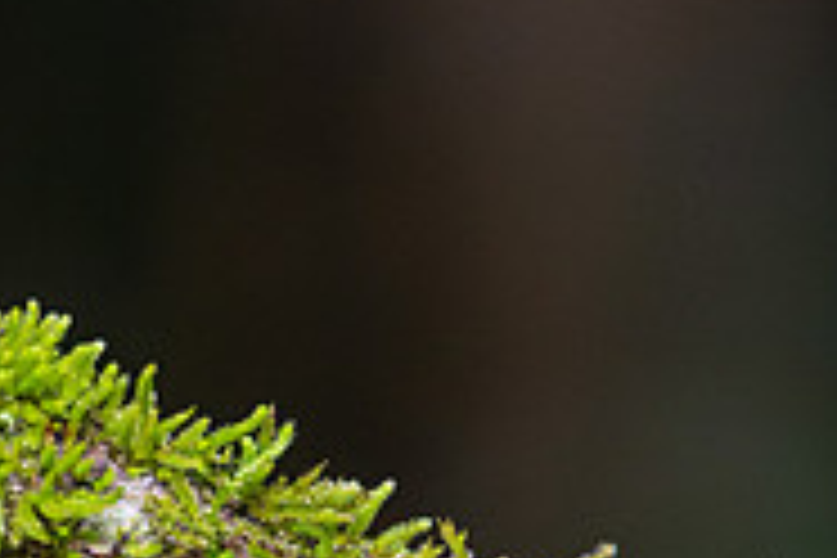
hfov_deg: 1.2
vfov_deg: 0.8
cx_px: 691
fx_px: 39034
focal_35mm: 1679
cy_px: 410
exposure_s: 1/500
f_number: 4.5
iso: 6400
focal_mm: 400
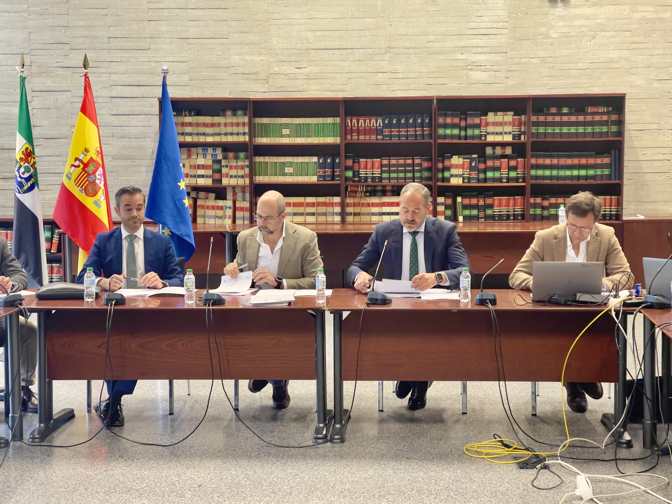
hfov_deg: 30.3
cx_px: 336
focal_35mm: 64
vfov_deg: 22.9
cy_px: 252
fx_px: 1242
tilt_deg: -5.3
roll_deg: +0.8
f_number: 2.2
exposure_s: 1/50
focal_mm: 7.5
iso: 320
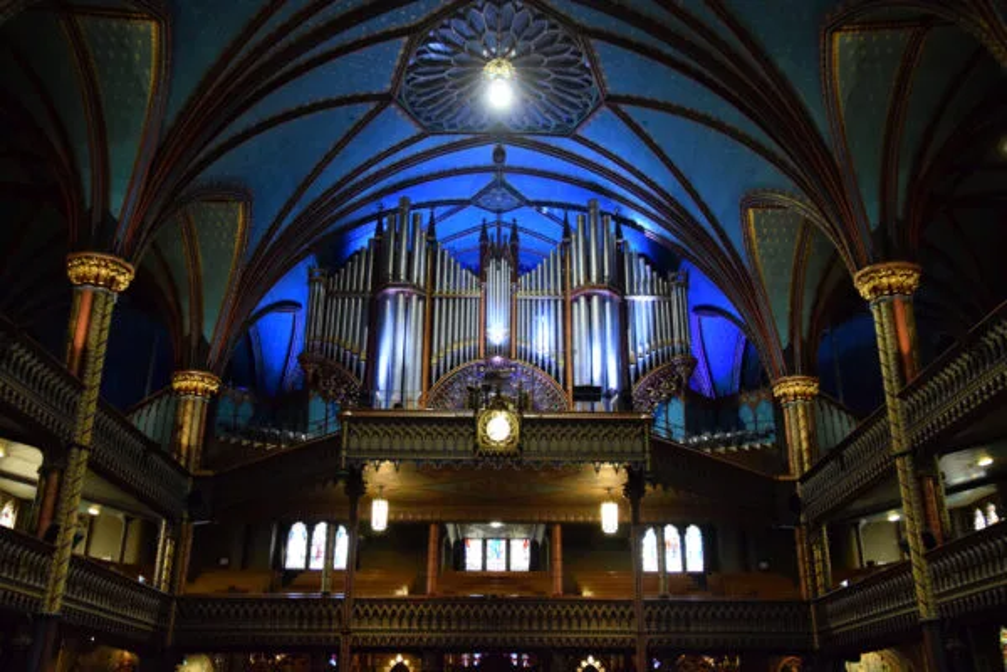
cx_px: 504
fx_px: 923
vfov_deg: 40.0
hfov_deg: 57.2
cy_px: 336
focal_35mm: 33
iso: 6400
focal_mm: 22
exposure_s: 1/60
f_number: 3.5
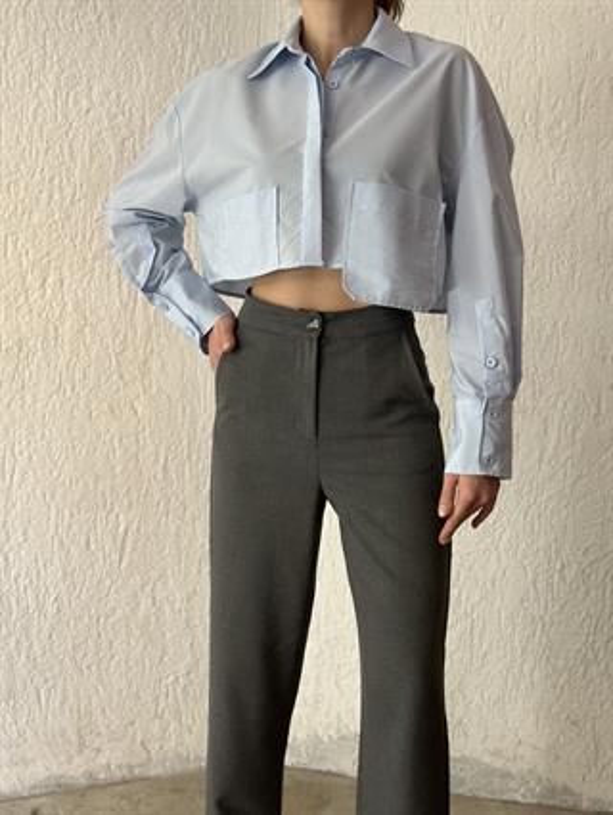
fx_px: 1132
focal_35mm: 48
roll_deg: -1.9
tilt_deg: -7.0
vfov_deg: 39.6
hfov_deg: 30.3
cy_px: 408
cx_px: 306
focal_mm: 6.86
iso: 125
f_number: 1.78
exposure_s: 1/121
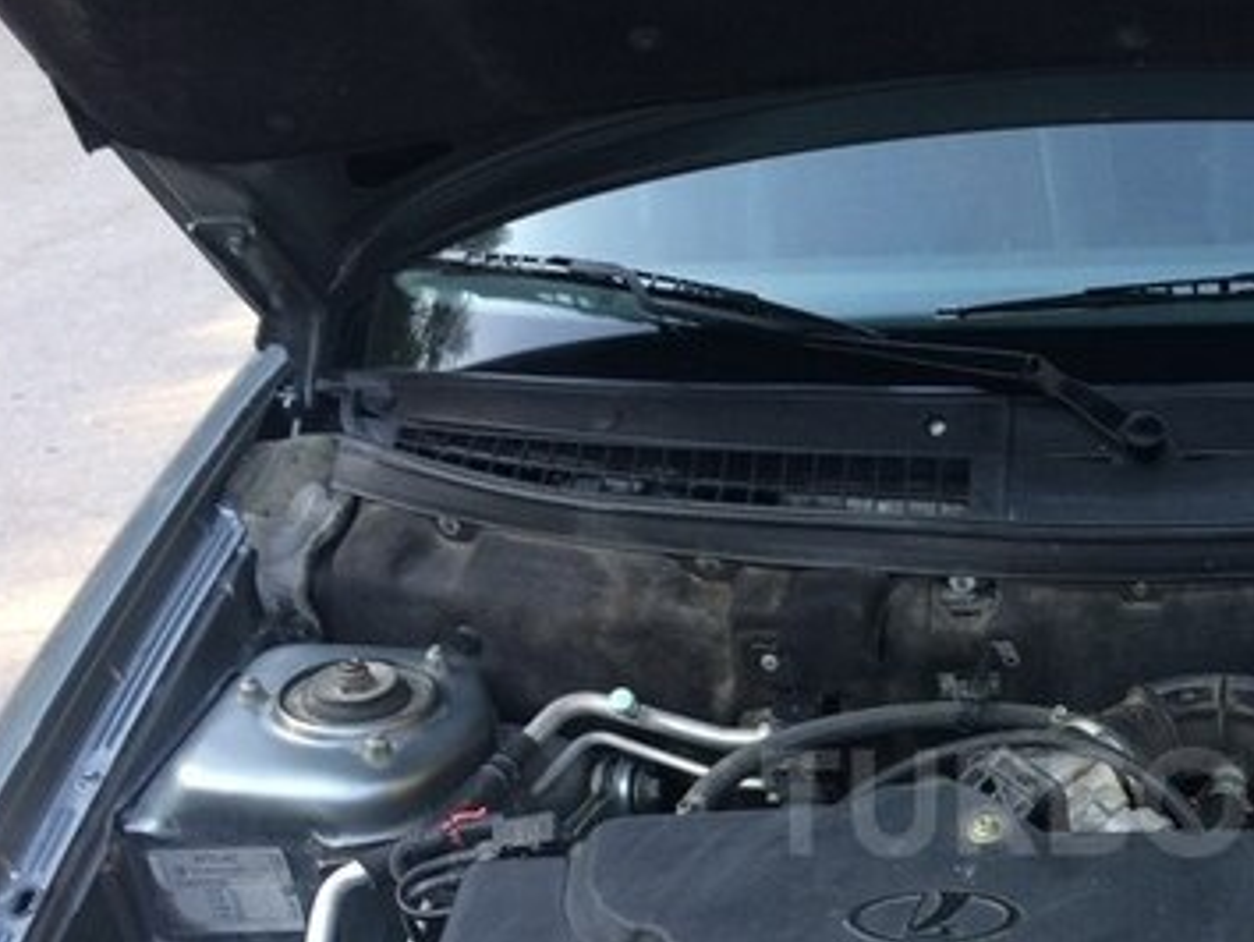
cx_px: 1123
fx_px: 1958
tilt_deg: -35.9
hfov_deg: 33.7
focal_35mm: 54
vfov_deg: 26.4
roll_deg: +0.2
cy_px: 802
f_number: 2.2
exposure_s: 1/50
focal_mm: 4.15
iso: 40
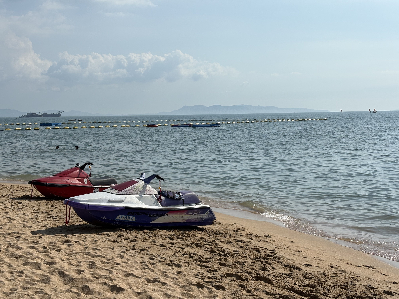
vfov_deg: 28.0
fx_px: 599
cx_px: 200
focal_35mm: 52
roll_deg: +1.5
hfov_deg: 36.8
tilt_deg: -3.2
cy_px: 150
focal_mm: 5.96
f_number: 1.6
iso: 25
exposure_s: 1/5814
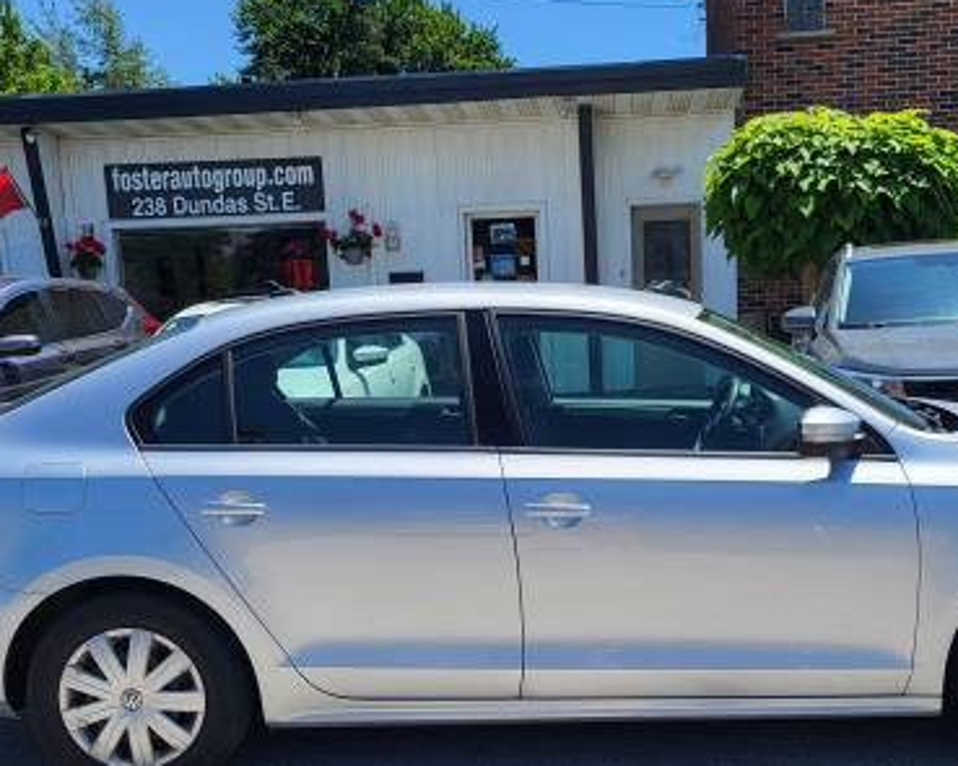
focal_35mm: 44
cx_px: 540
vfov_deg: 33.8
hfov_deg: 41.9
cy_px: 509
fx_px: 1247
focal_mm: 5.4
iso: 40
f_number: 1.8
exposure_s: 1/2271
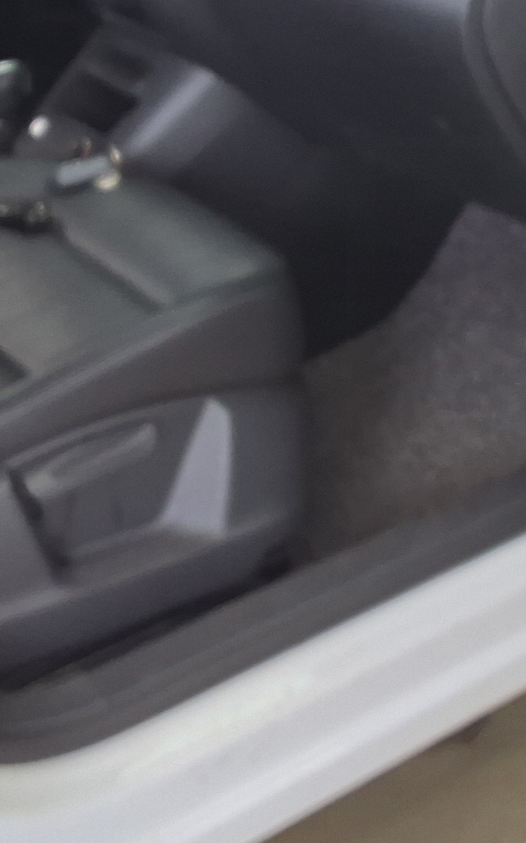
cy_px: 219
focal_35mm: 69
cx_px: 408
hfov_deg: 18.7
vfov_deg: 29.4
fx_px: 1583
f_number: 1.9
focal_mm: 2.91
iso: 64
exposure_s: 1/120
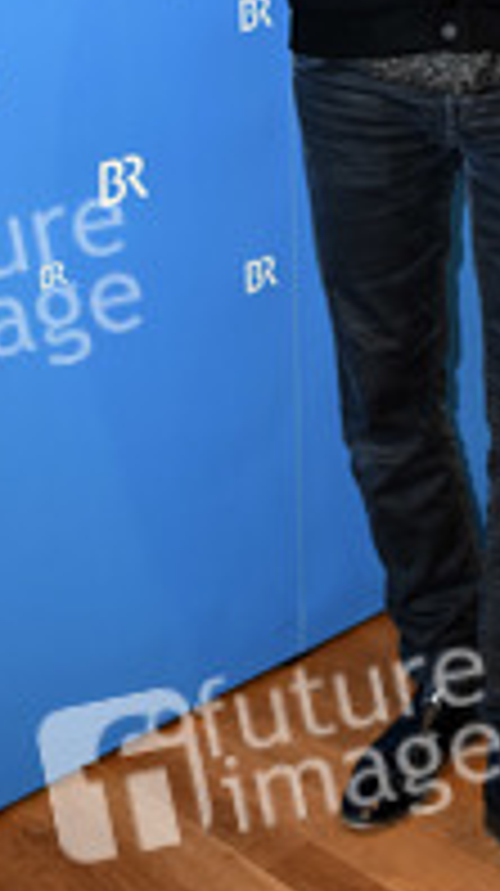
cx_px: 401
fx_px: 1726
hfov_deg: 16.4
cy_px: 81
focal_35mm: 73
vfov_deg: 27.8
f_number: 4.5
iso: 1400
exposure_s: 1/160
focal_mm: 23
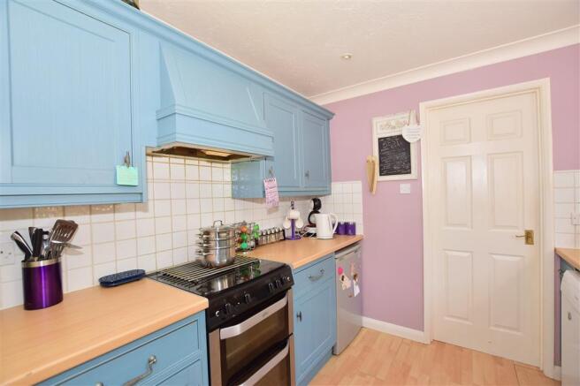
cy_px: 193
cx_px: 290
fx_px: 242
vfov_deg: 77.3
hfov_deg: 100.4
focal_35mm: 15
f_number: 5.6
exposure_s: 1/60
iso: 500
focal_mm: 10
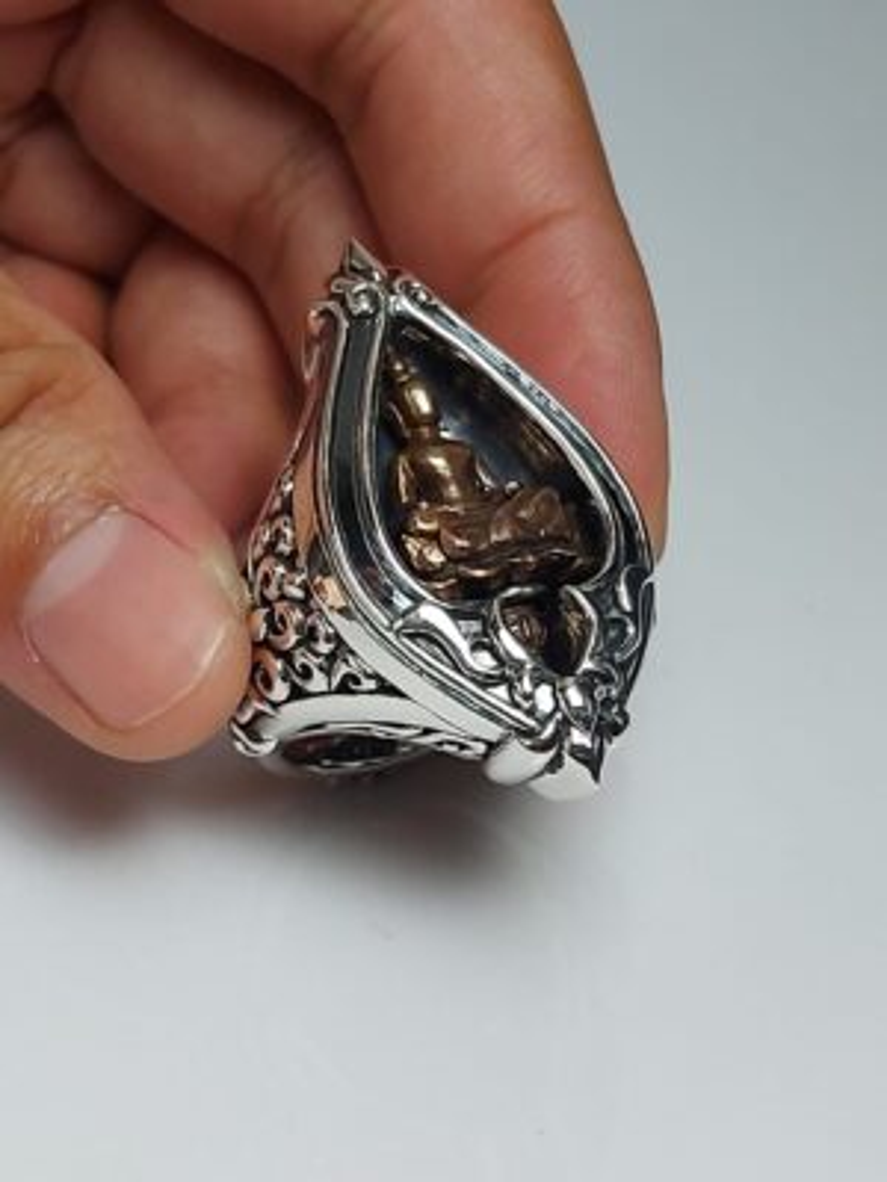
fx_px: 820
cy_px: 591
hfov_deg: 56.8
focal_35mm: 24
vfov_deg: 71.6
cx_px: 444
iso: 80
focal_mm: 5.23
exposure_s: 1/50
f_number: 1.8
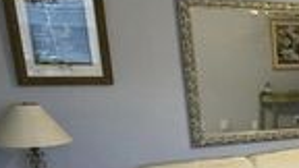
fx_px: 539
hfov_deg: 24.6
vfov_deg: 17.0
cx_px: 438
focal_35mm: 68
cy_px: 201
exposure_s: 1/60
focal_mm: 2.22
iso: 320
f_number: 2.2
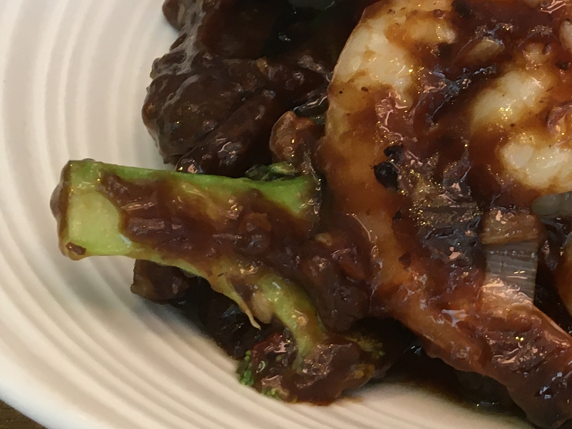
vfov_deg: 18.2
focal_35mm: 80
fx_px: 1322
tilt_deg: -41.6
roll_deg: +1.4
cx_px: 648
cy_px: 56
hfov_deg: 22.8
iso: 50
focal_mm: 4.15
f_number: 2.2
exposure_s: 1/30
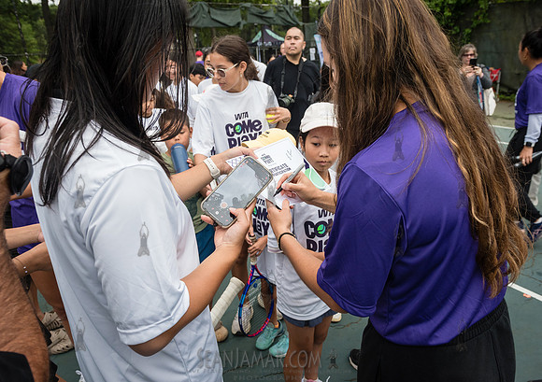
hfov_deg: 69.2
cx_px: 276
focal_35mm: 26
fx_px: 393
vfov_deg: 51.9
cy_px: 196
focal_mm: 24
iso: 1000
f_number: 5
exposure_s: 1/500
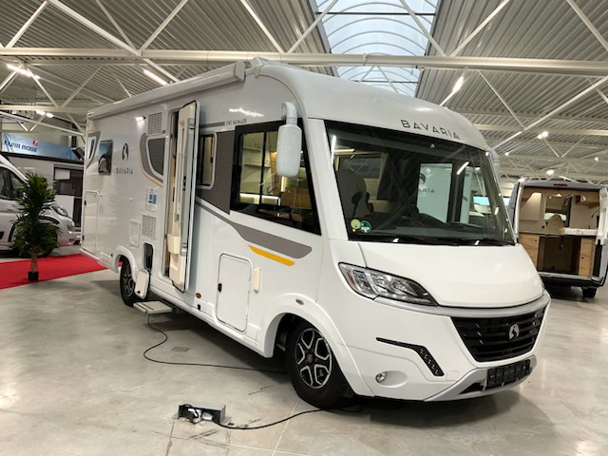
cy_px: 228
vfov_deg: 48.2
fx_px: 509
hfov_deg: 61.7
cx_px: 304
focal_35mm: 29
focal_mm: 3
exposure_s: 1/50
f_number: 1.8
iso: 50
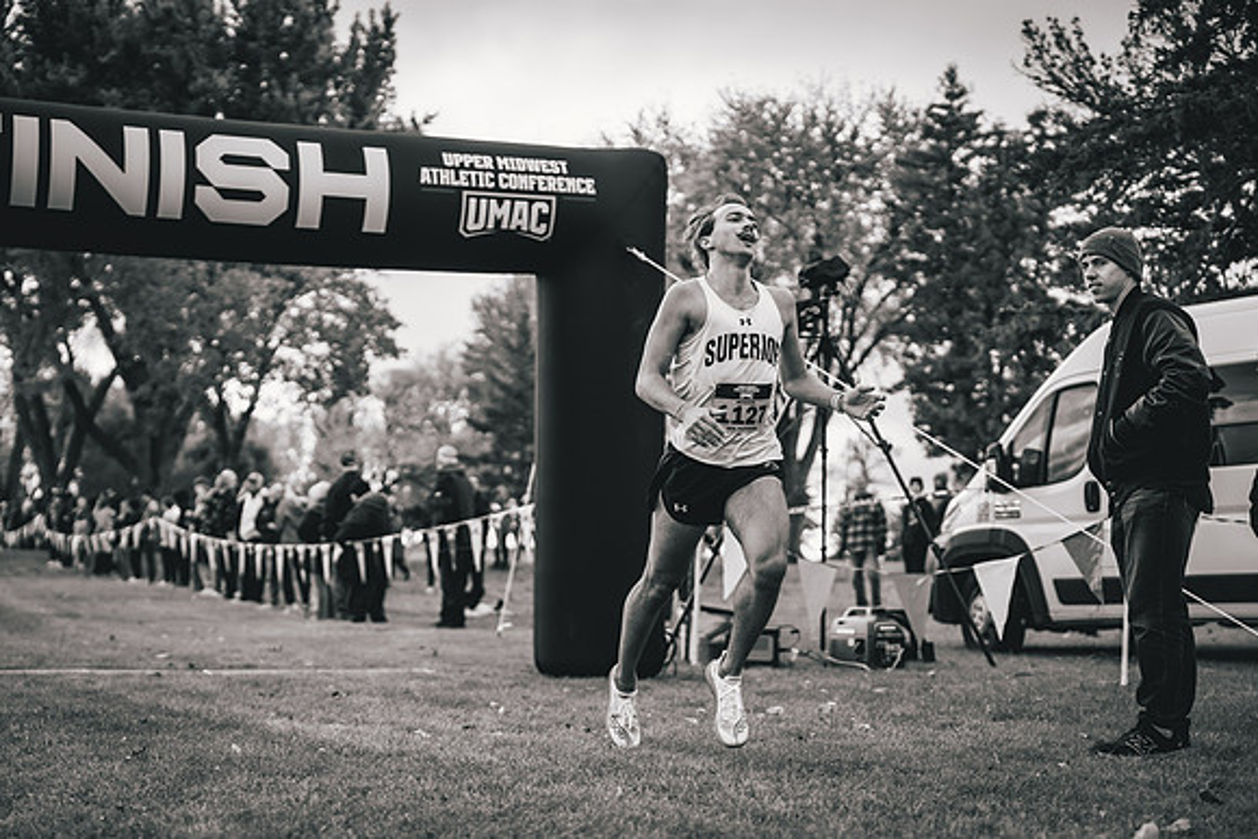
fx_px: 1884
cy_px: 420
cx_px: 629
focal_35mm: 54
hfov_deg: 36.9
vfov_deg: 25.1
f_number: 2
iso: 200
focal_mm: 52
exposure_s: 1/3200
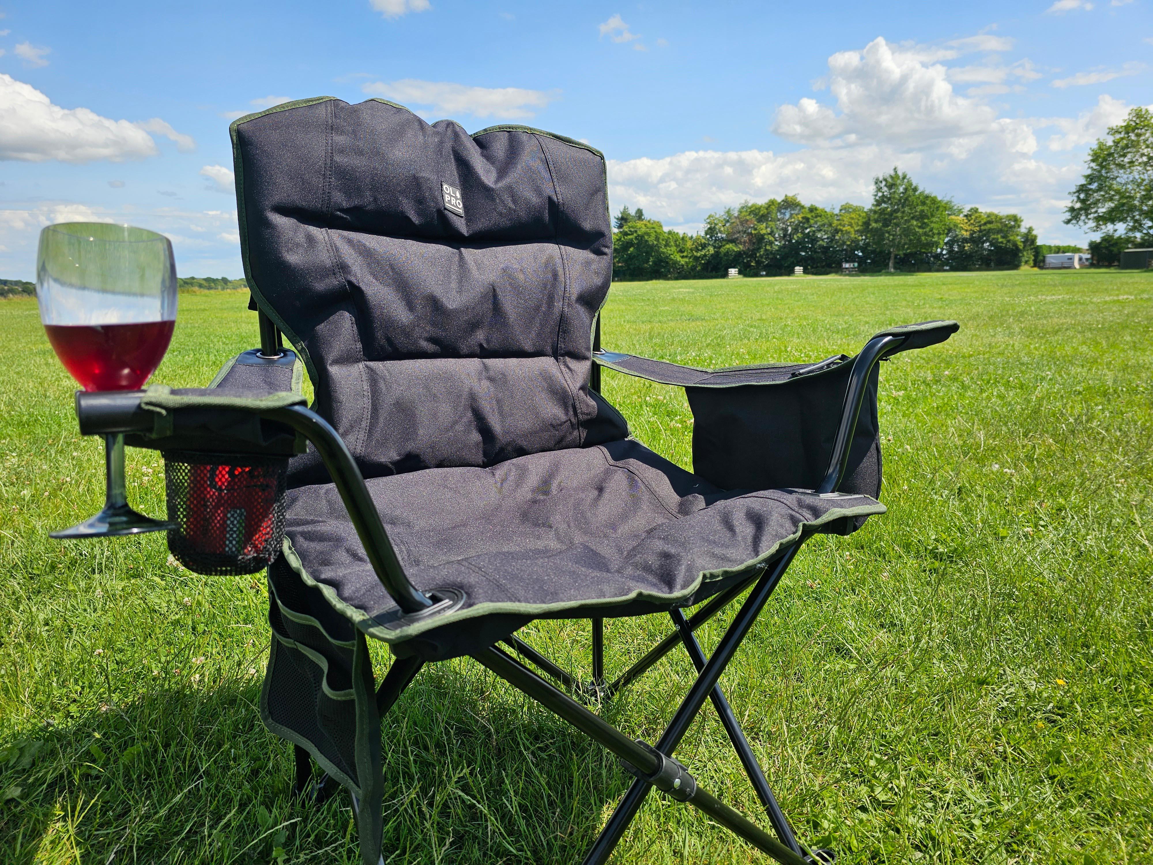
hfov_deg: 73.9
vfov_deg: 58.9
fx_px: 766
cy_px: 432
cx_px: 576
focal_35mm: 23
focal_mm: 6.3
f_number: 1.7
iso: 10
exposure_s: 1/746
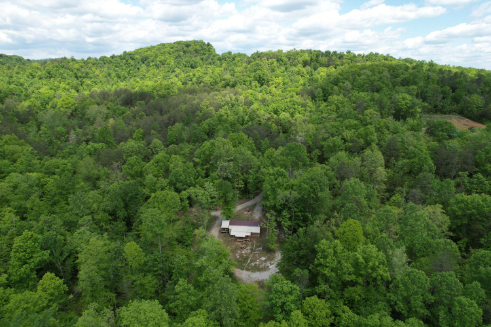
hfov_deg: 78.6
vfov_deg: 57.2
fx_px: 300
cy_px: 164
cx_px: 246
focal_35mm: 22
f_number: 2.8
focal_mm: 8.38
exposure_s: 1/1000
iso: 100
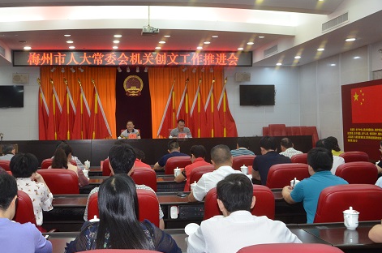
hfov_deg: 46.2
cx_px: 152
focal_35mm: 42
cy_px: 116
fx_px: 445
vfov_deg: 31.7
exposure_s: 1/80
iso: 1600
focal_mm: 22
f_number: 5.6
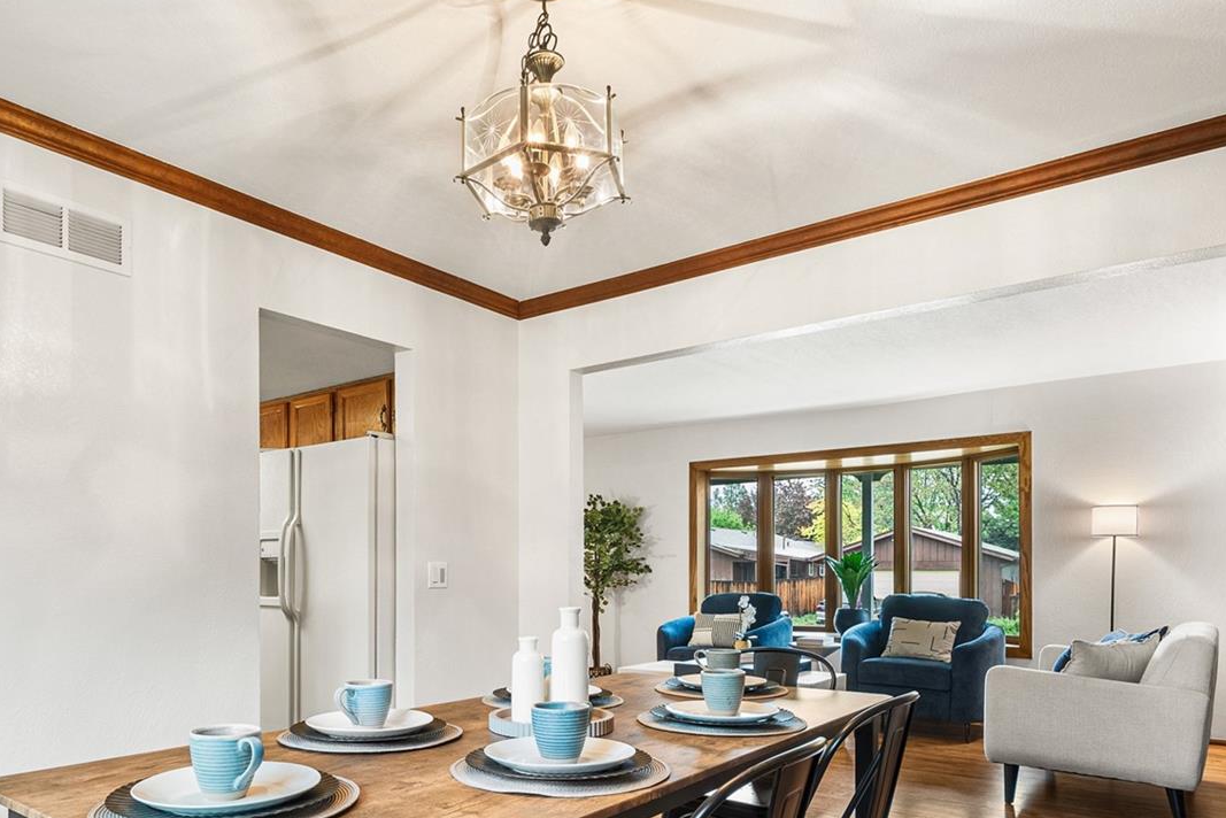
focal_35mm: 25
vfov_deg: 50.5
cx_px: 530
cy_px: 568
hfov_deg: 71.7
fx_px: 843
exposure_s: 2.5
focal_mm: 16.5
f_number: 8
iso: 200
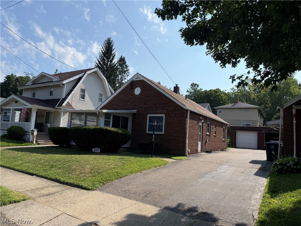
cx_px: 150
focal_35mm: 24
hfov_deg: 71.6
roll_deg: -3.8
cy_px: 113
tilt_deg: +6.7
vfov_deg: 56.8
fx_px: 209
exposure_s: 1/5319
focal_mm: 6.76
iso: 80
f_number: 1.78
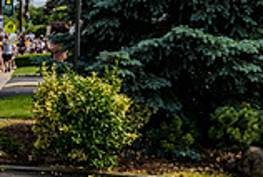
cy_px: 81
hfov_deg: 17.2
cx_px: -198
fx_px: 725
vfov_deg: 13.9
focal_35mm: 99
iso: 200
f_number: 4
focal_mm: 27
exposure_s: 1/2500
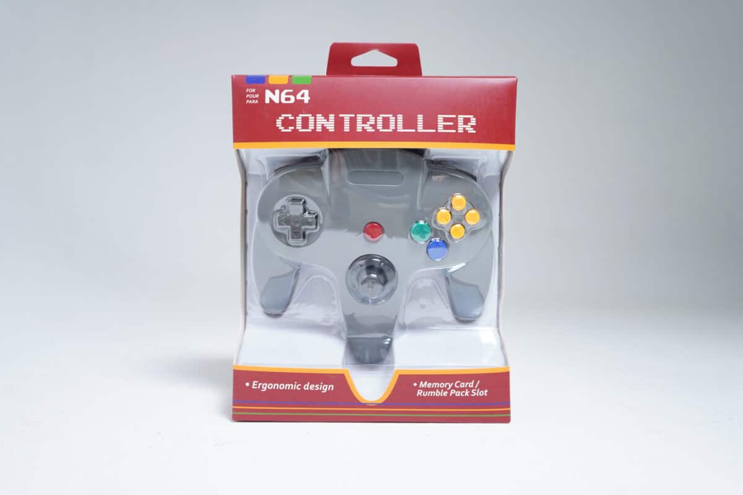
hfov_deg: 60.3
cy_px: 248
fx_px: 640
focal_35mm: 31
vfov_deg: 42.3
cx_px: 372
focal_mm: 31
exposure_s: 1/15
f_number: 3.5
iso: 250
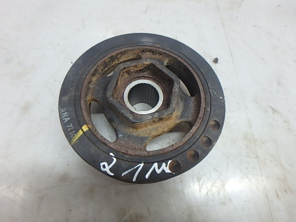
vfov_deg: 63.4
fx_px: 180
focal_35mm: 21
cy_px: 111
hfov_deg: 79.0
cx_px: 148
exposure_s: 1/40
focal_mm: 3.7
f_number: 3.5
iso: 320
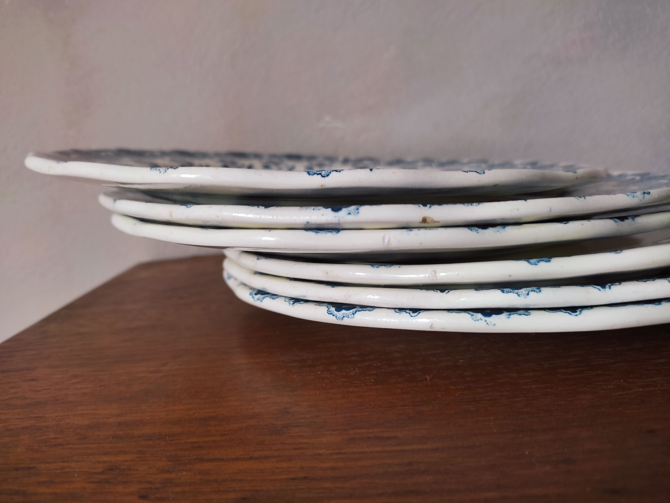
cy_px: 252
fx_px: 503
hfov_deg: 67.3
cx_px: 335
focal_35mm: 26
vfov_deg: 53.1
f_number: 1.79
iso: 271
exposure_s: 1/33
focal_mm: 4.74
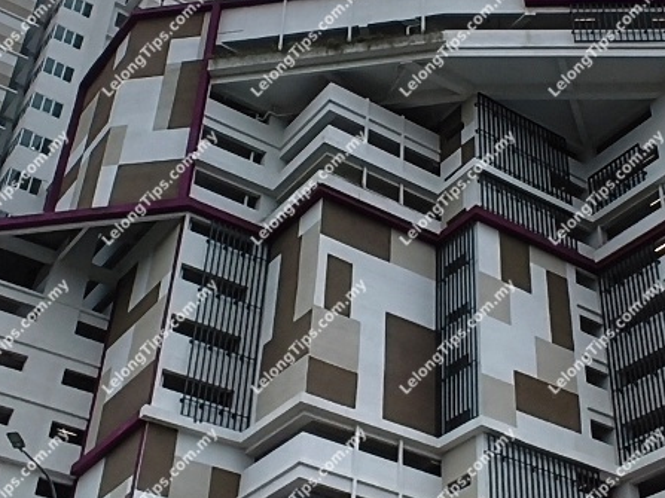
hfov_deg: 36.9
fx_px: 979
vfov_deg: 27.7
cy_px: 68
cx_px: 471
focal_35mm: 51
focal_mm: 1.65
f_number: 2.2
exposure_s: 1/4357
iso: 50
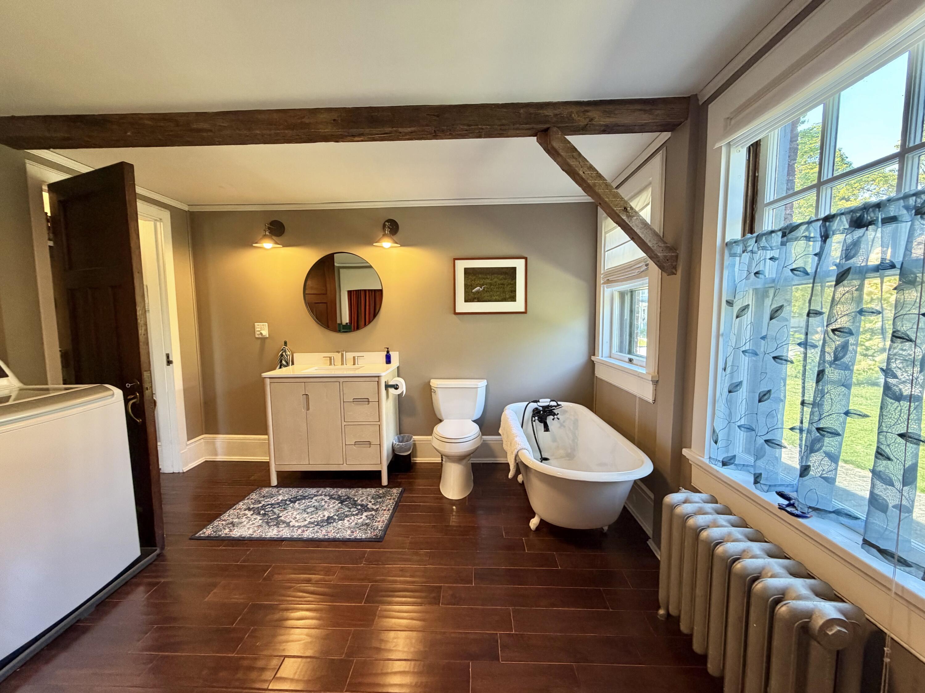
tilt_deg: -5.1
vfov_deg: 85.7
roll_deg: +1.2
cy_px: 346
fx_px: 374
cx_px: 462
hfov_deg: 102.1
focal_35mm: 14
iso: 250
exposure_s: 1/60
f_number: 2.2
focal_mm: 2.22
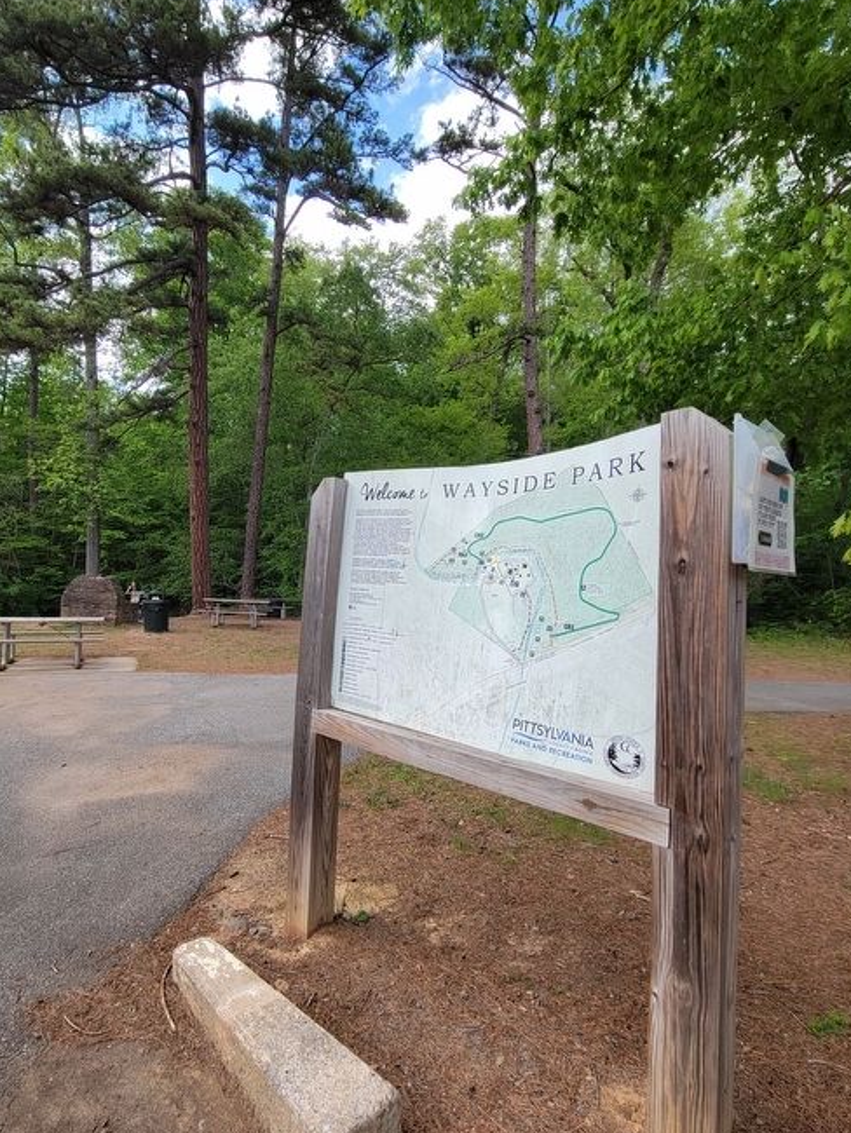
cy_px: 586
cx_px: 352
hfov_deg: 77.5
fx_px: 524
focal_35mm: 16
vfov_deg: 94.4
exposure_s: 1/494
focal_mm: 2.2
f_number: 2.2
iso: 50
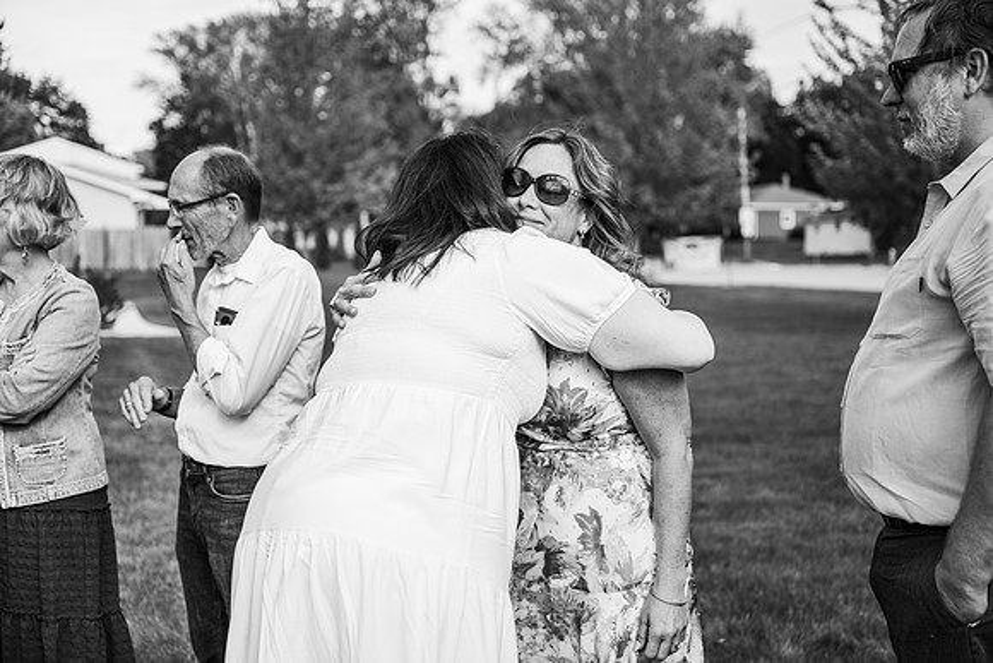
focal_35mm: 47
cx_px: 496
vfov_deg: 28.7
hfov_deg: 41.9
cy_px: 332
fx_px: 1297
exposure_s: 1/1600
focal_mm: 47
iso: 200
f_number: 2.8
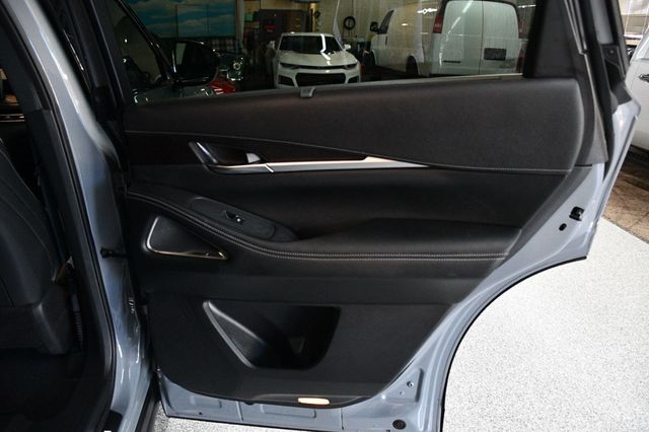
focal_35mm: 27
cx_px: 324
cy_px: 216
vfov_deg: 47.9
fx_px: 486
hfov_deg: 67.4
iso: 3200
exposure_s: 1/125
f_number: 3.5
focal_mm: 18
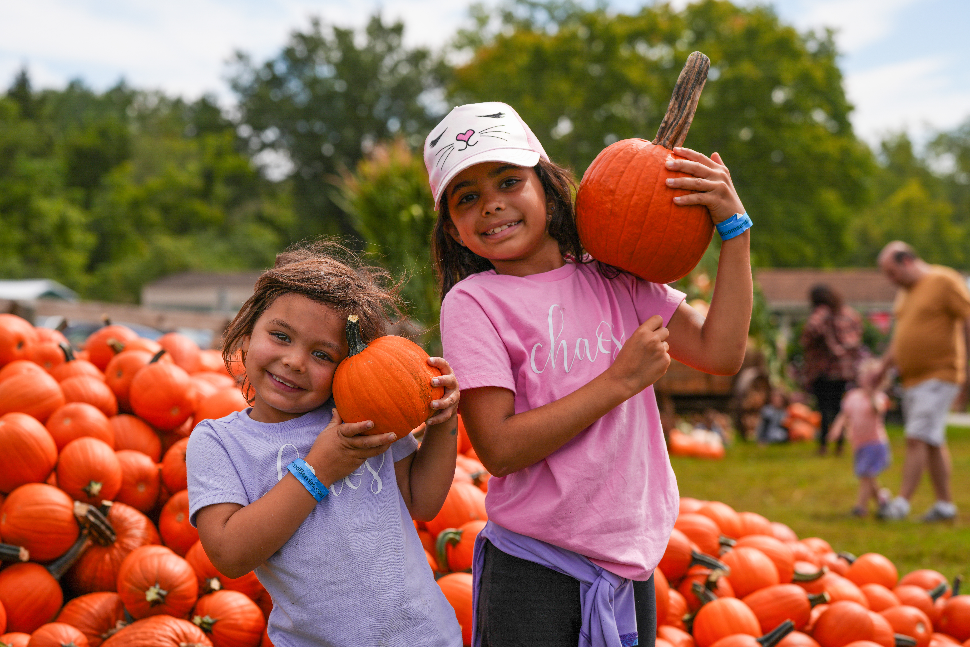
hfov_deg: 26.3
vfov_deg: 17.7
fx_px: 2075
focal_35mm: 77
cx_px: 485
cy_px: 324
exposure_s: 1/640
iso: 50
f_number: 5
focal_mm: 77
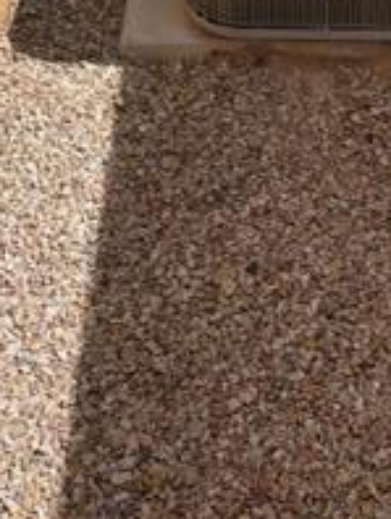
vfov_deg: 20.2
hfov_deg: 17.6
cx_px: 247
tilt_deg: -18.1
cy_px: -249
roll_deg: -0.4
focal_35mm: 84
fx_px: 1262
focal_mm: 4.2
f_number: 1.6
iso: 32
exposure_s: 1/2257
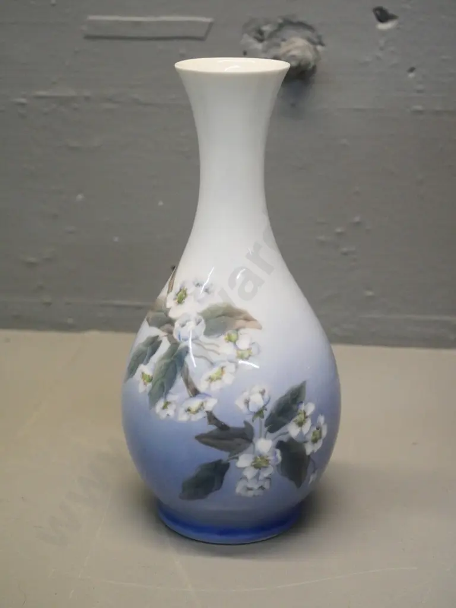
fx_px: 1054
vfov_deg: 32.2
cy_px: 304
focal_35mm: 60
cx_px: 228
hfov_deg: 24.4
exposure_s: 1/250
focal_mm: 30
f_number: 5.6
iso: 3200
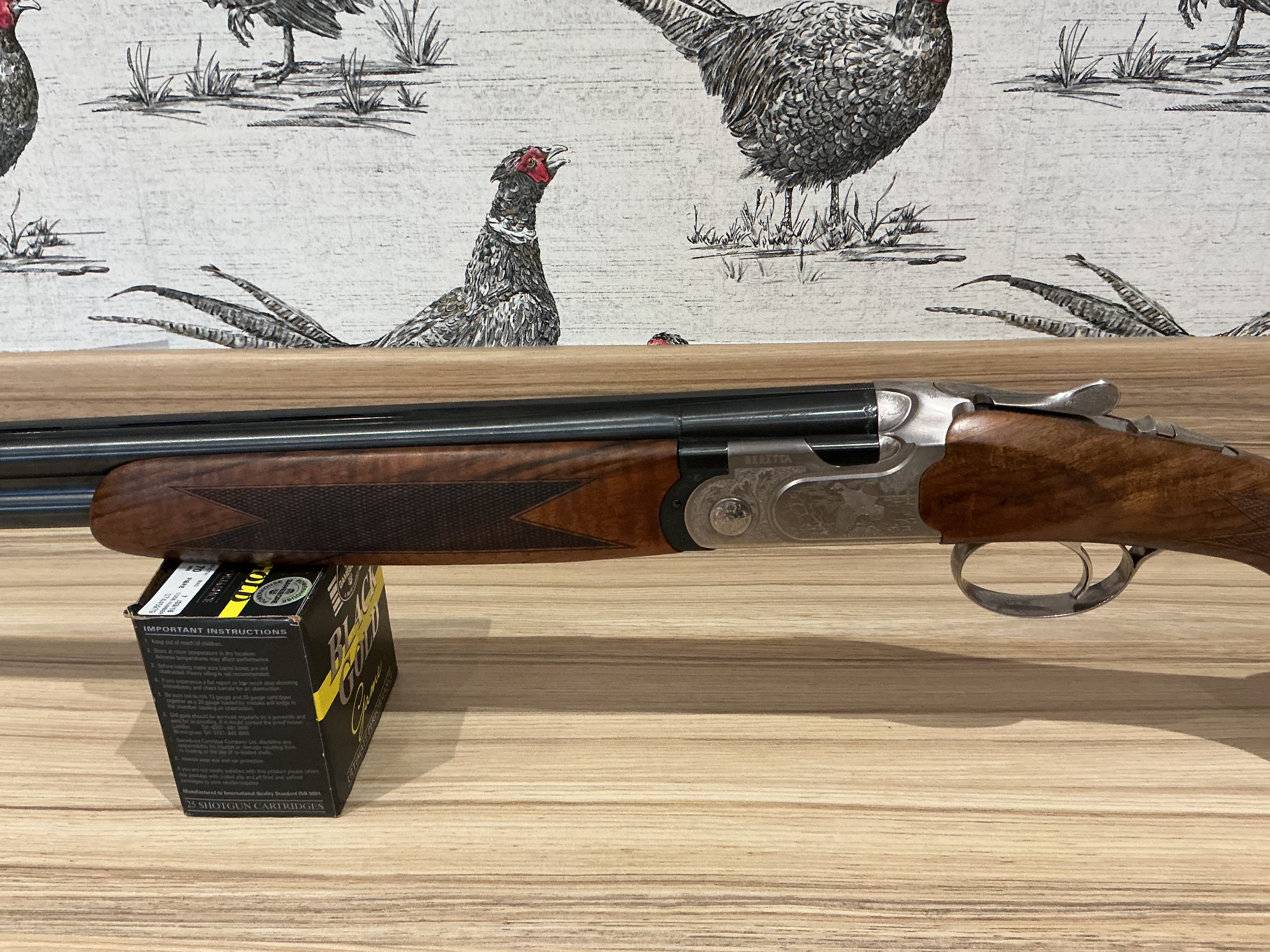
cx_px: 616
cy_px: 465
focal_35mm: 30
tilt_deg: -25.3
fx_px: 1101
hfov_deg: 60.0
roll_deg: +2.2
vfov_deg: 46.8
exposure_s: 1/60
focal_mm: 3
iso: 200
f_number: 1.8
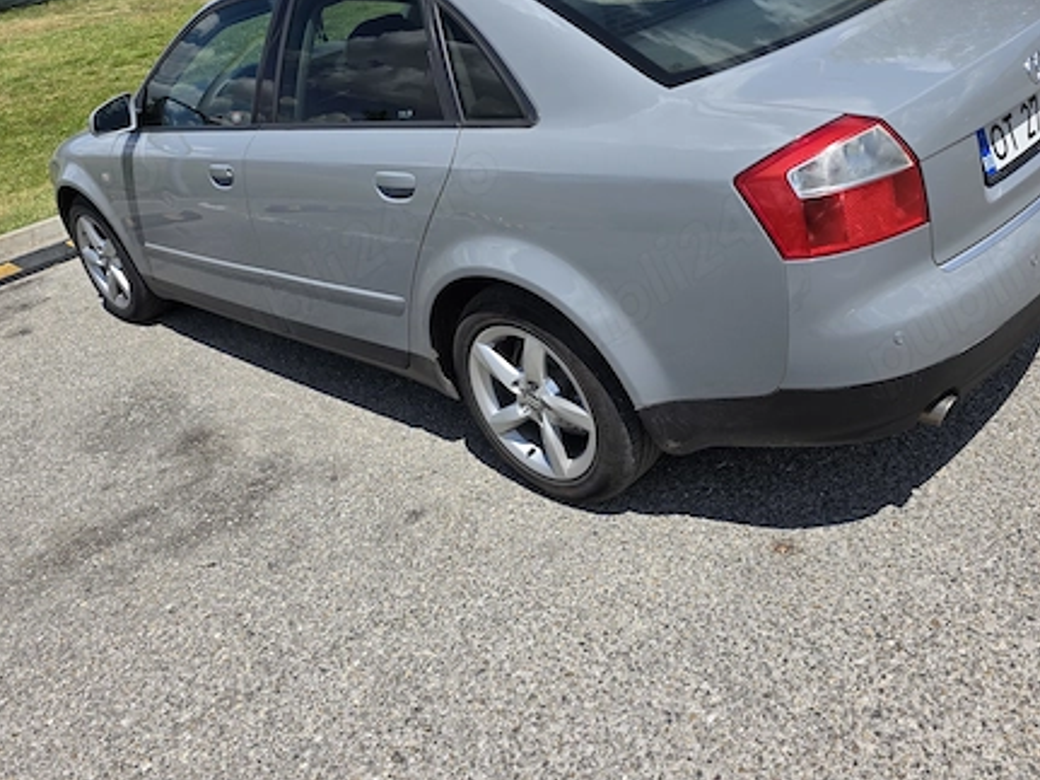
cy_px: 292
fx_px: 961
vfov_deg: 43.8
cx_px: 512
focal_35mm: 32
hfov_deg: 56.8
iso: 80
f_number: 1.7
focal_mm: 6.3
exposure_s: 1/6809
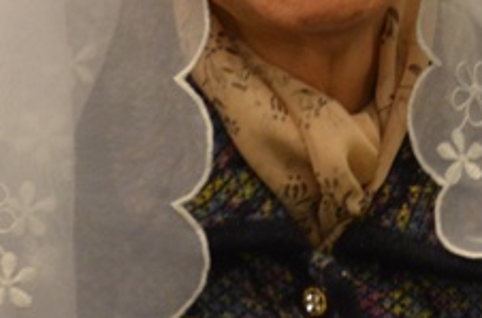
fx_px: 3976
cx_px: 343
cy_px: -64
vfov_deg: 4.6
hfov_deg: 6.9
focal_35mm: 298
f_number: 5
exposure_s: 1/30
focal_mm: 70
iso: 1250
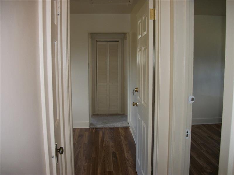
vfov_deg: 44.2
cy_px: 88
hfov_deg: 56.8
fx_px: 216
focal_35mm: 32
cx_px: 117
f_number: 2.9
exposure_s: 1/30
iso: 80
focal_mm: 5.7
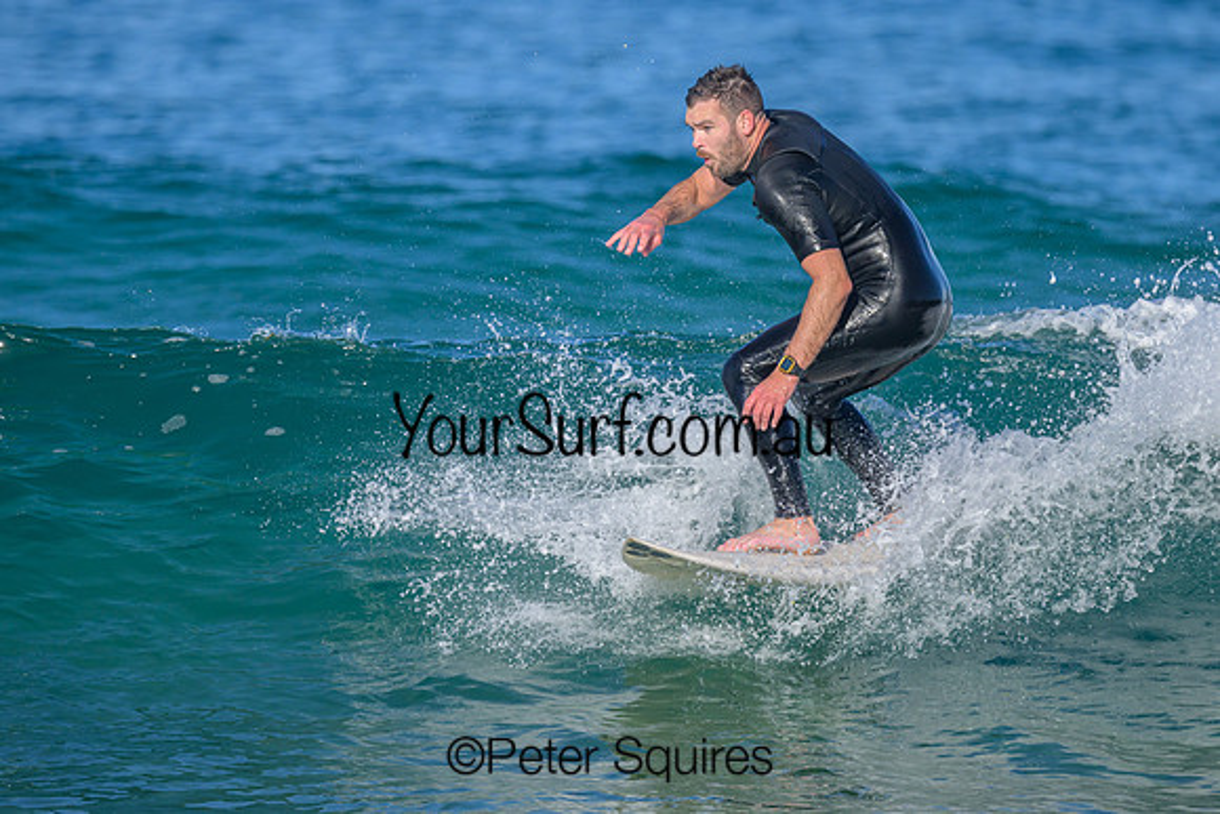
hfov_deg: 2.0
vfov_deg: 1.4
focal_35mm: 1010
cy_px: 300
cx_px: 726
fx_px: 34220
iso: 250
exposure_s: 1/2000
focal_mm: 800
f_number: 6.3
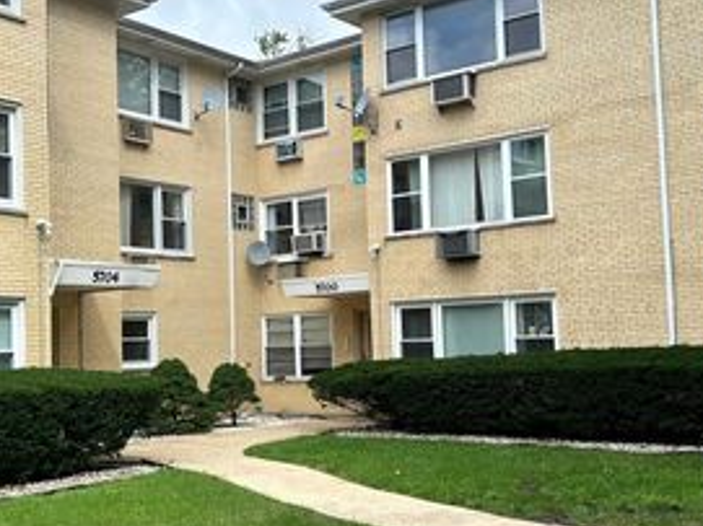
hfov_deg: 39.4
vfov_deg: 30.2
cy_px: 276
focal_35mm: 48
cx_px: 270
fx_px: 974
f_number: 1.6
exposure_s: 1/2062
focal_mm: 5.96
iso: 50
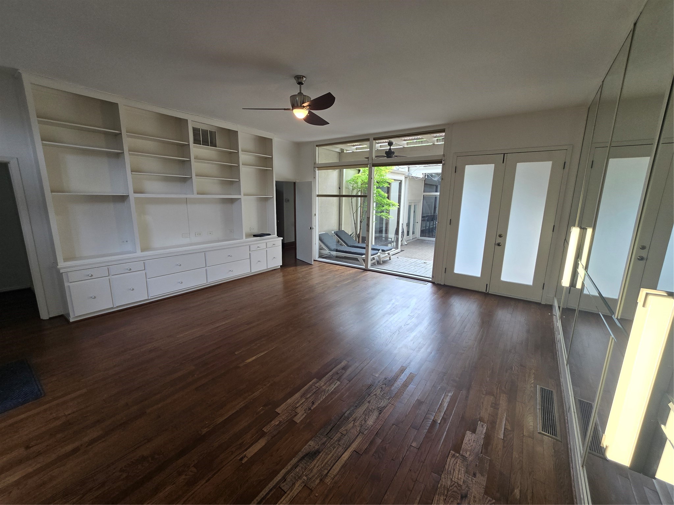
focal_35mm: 13
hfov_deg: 106.2
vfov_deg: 89.9
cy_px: 252
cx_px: 337
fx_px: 253
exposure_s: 1/120
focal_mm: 2.2
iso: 80
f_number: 2.2
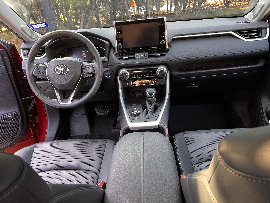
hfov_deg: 67.3
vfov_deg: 53.1
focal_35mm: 26
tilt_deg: -27.4
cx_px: 135
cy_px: 102
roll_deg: +6.7
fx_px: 203
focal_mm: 5.7
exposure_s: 1/85
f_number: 1.5
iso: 125
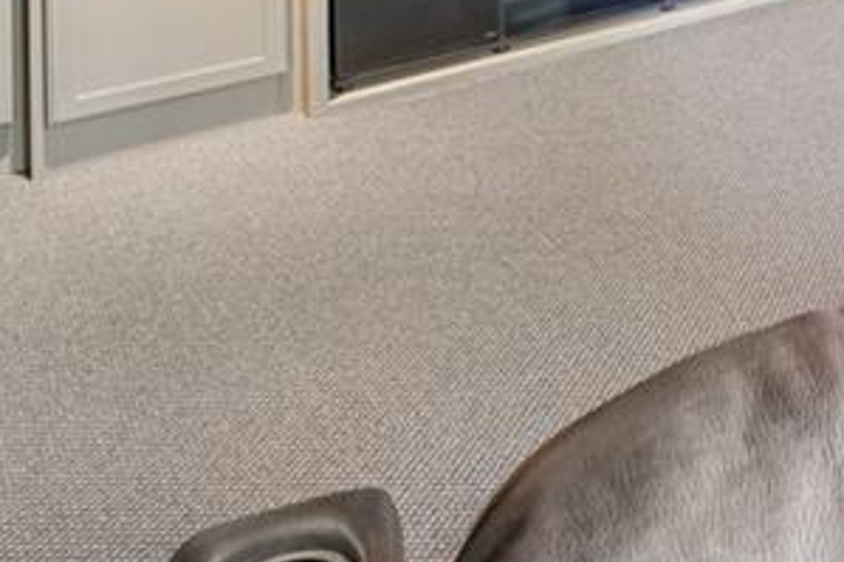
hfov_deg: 31.4
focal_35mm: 48
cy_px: -340
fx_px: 1125
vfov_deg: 21.9
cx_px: 1107
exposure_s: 1/3.33
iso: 640
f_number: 8
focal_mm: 14
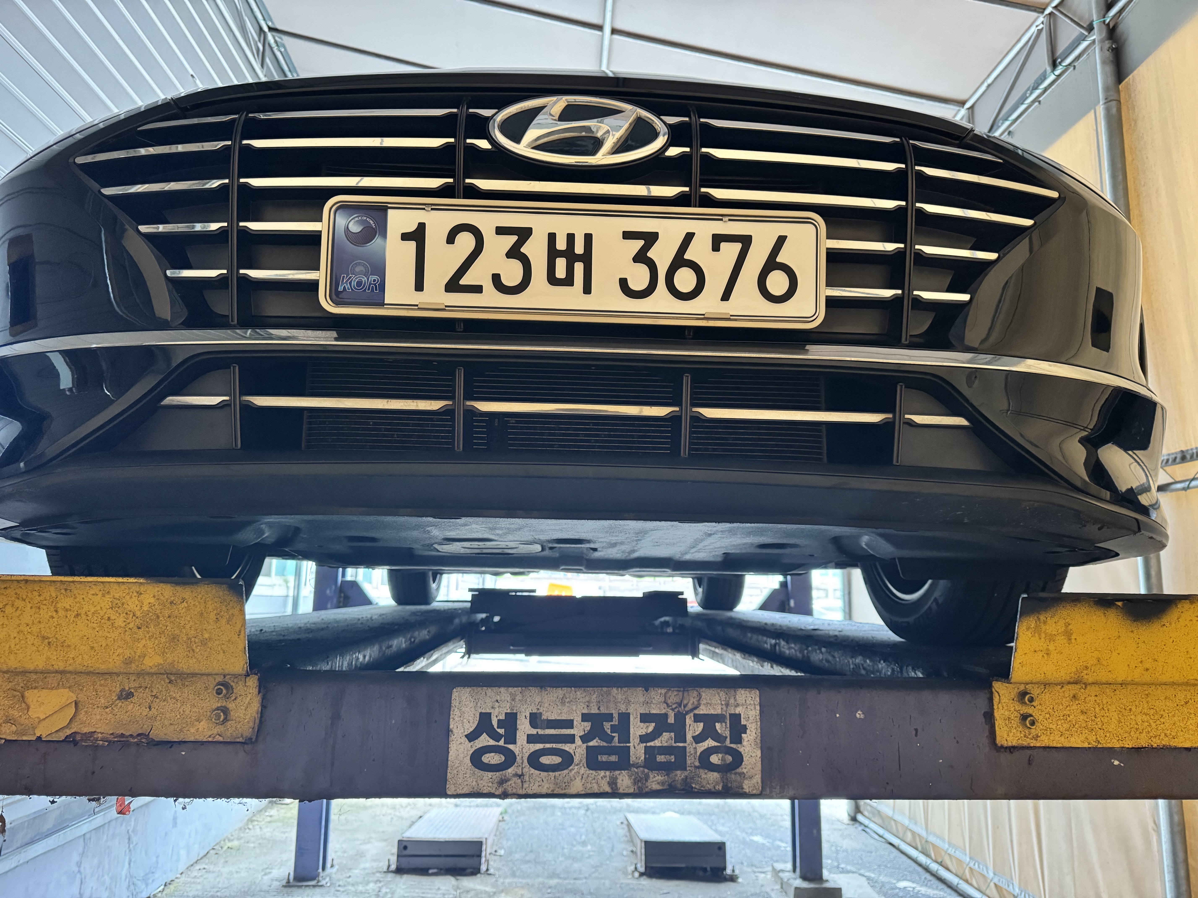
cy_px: 449
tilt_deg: +10.0
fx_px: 831
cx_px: 599
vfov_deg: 56.8
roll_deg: -1.2
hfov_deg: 71.6
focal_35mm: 24
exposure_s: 1/51
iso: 800
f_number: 1.78
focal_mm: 6.76
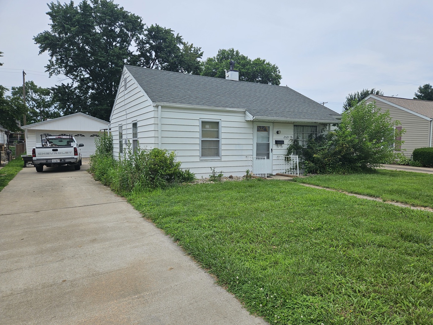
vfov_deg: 56.8
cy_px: 166
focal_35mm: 24
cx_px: 222
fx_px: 300
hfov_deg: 71.6
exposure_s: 1/2621
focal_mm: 5.4
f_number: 1.8
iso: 25
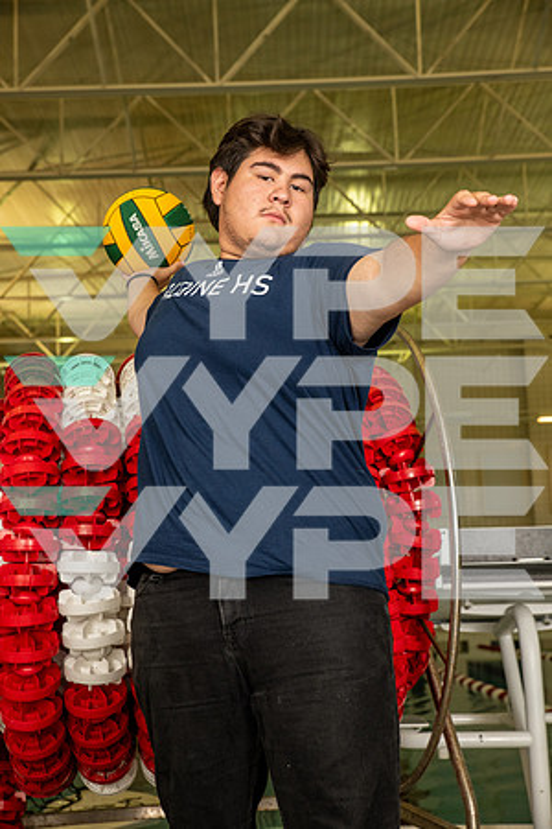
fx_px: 1288
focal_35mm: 56
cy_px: 414
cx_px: 276
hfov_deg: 24.2
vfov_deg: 35.6
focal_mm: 56
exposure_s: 1/250
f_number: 7.1
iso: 500
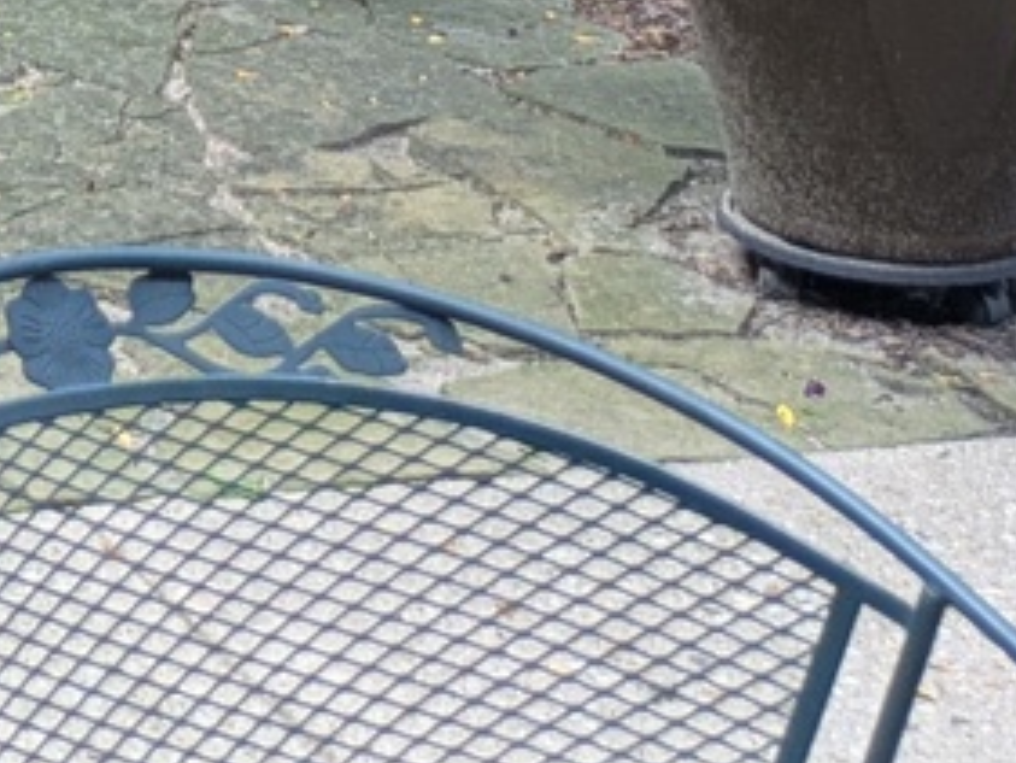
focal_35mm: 128
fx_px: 3758
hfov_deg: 13.1
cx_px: -1099
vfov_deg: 10.3
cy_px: -958
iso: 95
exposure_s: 1/60
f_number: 1.89
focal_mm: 5.43
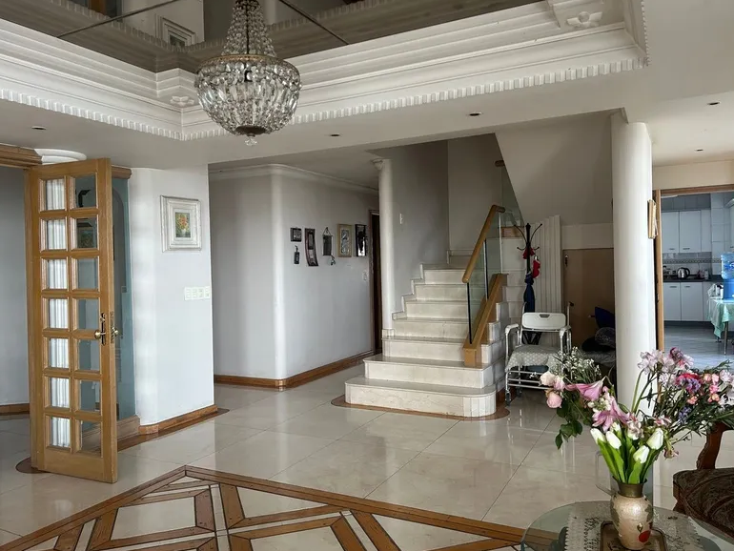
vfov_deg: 51.4
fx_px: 573
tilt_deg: +0.1
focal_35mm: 27
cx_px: 366
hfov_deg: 65.3
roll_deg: +0.9
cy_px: 267
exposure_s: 1/121
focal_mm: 5.7
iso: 100
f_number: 1.5
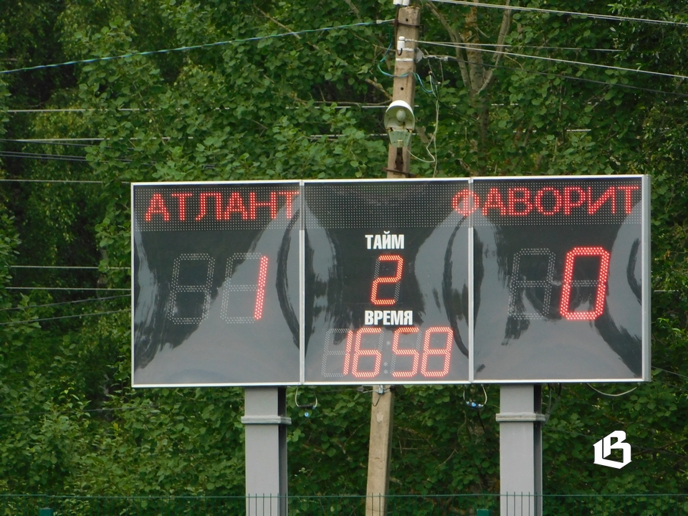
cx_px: 344
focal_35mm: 686
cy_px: 258
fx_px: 13634
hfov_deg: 2.9
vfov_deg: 2.2
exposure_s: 1/160
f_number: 6.2
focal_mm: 121.8
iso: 280
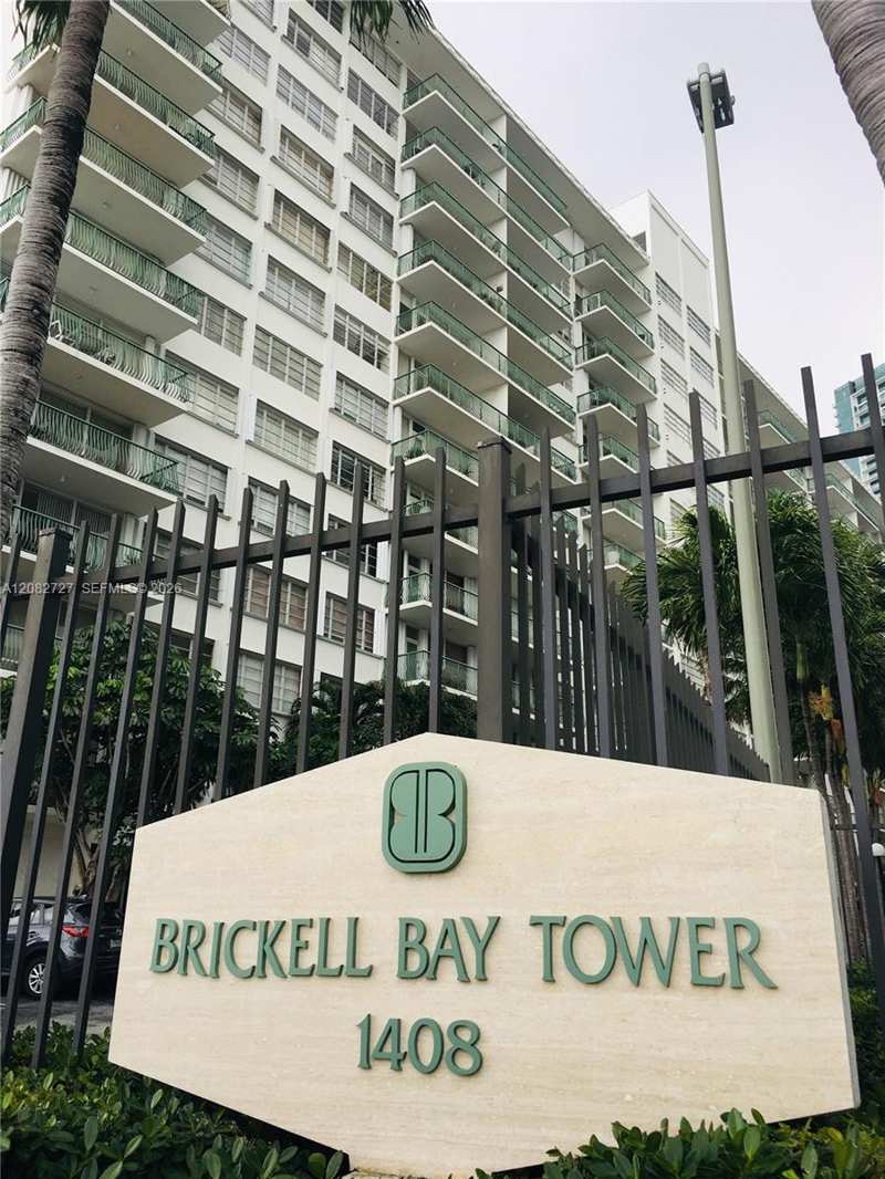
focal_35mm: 29
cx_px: 442
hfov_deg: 48.2
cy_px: 590
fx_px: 988
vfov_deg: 61.6
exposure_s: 1/191
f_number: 2.2
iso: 25
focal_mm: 4.15
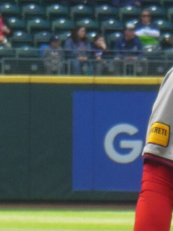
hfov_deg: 1.6
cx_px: 230
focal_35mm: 948
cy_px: 219
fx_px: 6320
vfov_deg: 2.1
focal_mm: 29.8
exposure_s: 1/125
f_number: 5.4
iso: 125
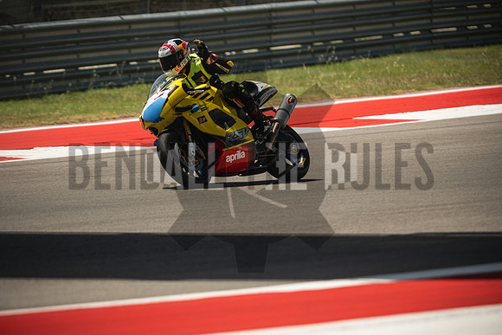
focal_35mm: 420
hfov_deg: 4.9
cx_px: 251
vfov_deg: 3.3
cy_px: 168
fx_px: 5858
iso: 160
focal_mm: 280
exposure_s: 1/1600
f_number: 3.2
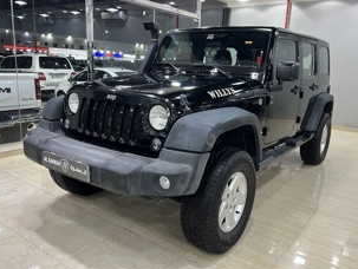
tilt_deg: -12.4
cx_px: 196
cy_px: 136
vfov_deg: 46.9
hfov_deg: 59.8
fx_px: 311
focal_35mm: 30
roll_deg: -1.9
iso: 80
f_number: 1.5
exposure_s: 1/50
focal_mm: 5.7
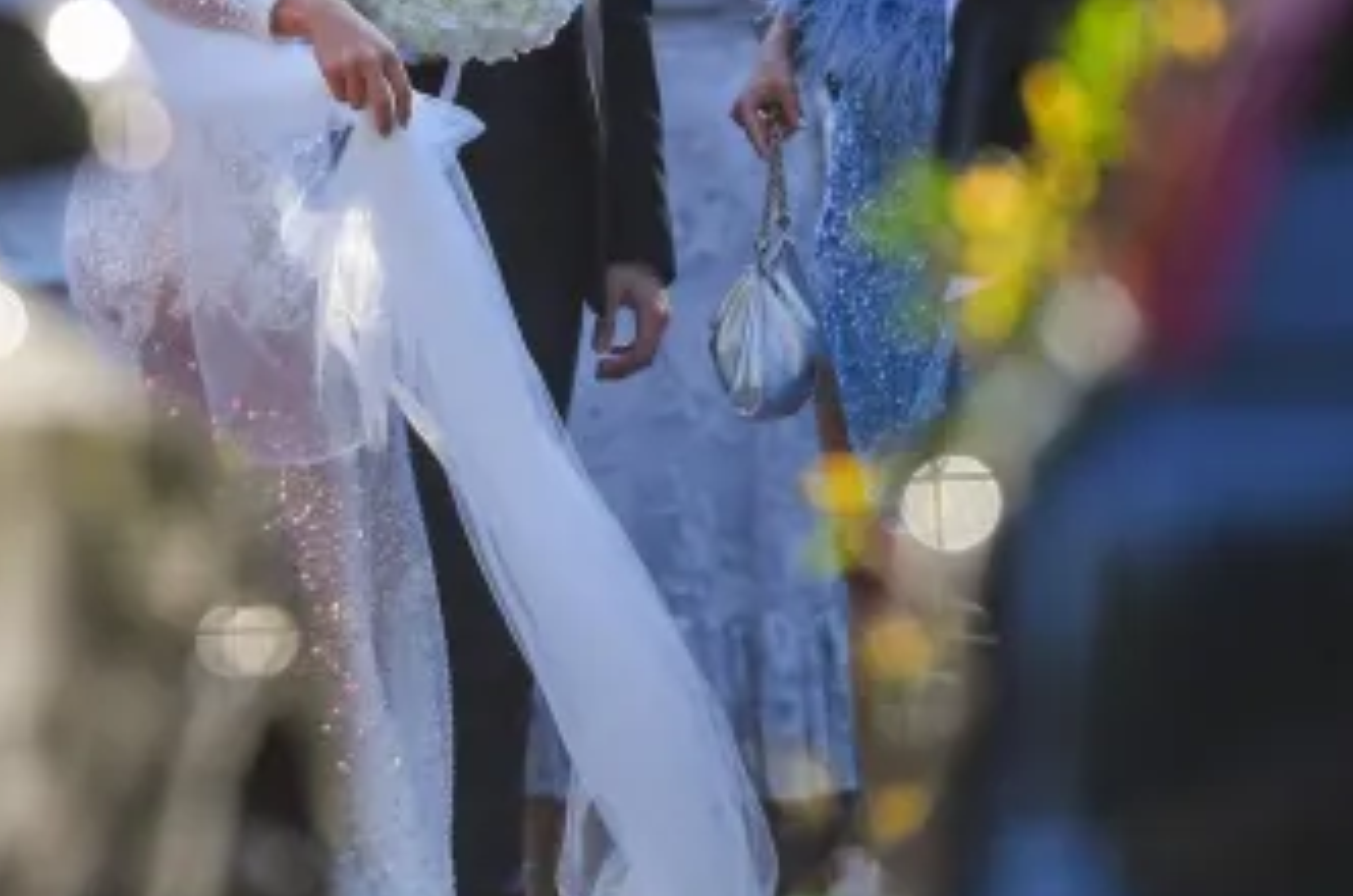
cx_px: 864
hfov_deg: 2.3
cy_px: 110
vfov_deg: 1.5
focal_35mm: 916
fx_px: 34360
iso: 400
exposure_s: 1/1600
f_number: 3.2
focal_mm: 400
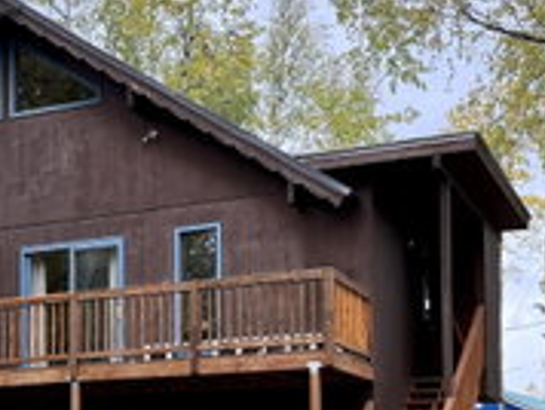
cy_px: 392
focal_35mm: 69
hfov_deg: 27.9
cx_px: 162
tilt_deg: +6.5
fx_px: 1088
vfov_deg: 20.8
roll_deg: -0.6
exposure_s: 1/283
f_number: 1.78
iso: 100
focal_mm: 6.76
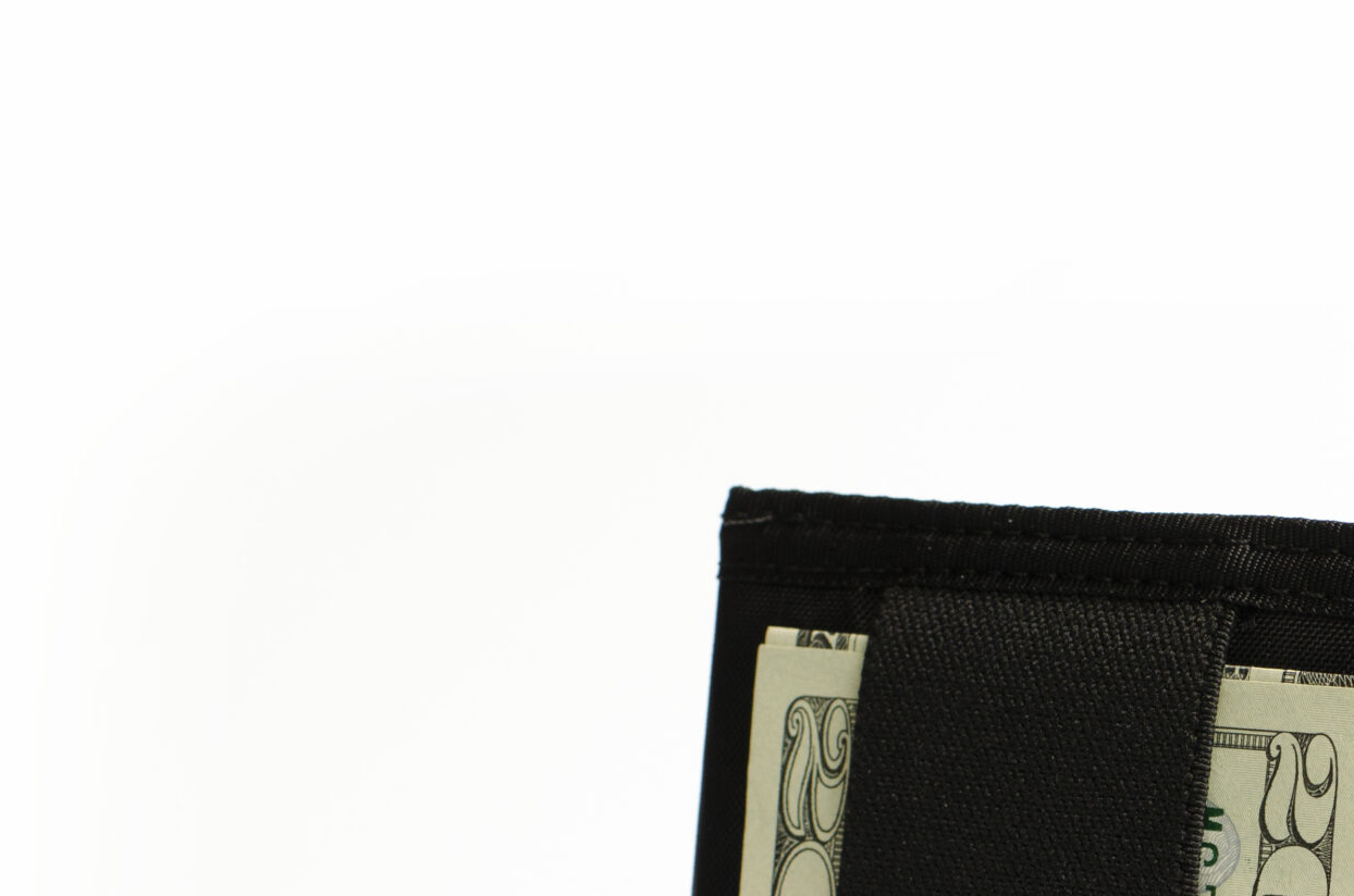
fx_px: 4055
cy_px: 921
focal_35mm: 108
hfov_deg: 18.7
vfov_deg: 12.5
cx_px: 1178
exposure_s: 1/200
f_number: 7.1
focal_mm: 35
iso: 500
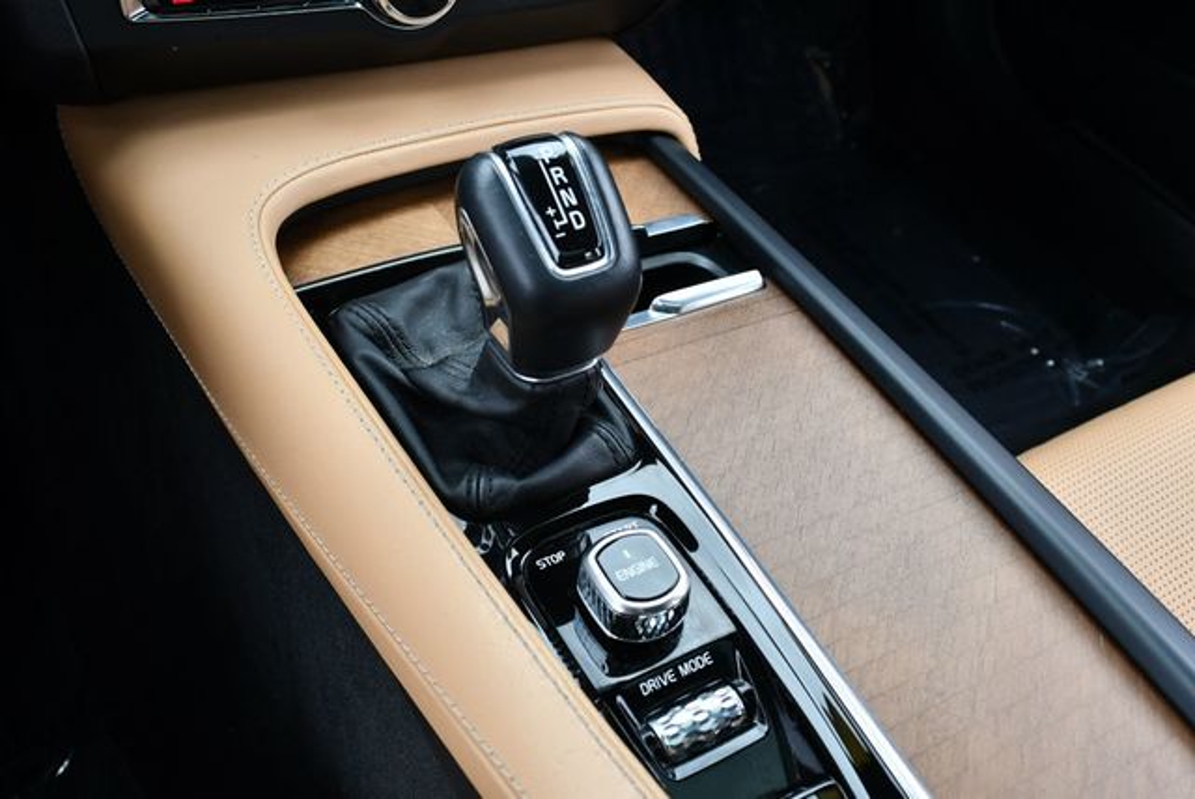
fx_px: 1196
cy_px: 400
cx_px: 598
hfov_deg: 53.1
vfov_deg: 36.9
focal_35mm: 36
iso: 280
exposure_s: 1/250
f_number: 5.6
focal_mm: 18
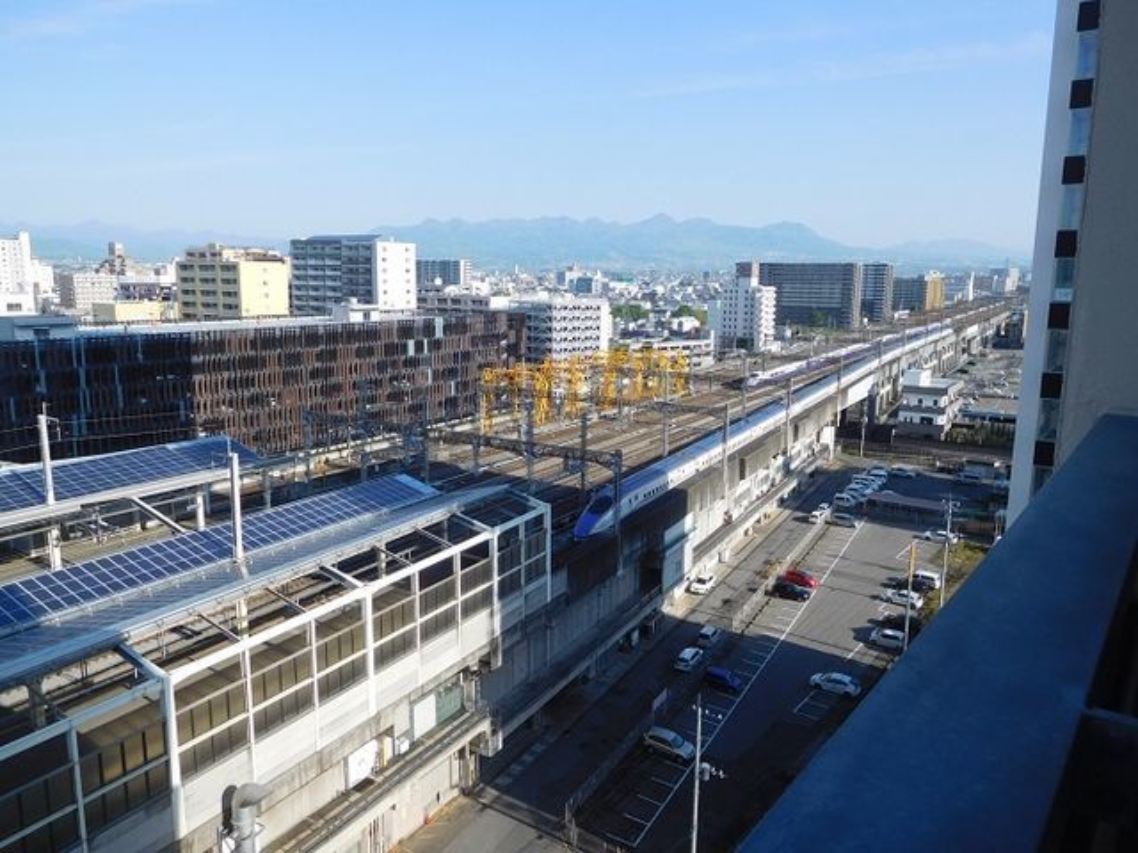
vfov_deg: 54.9
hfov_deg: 69.4
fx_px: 822
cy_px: 426
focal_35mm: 25
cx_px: 569
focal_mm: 4.5
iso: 125
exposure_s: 1/1000
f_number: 3.4
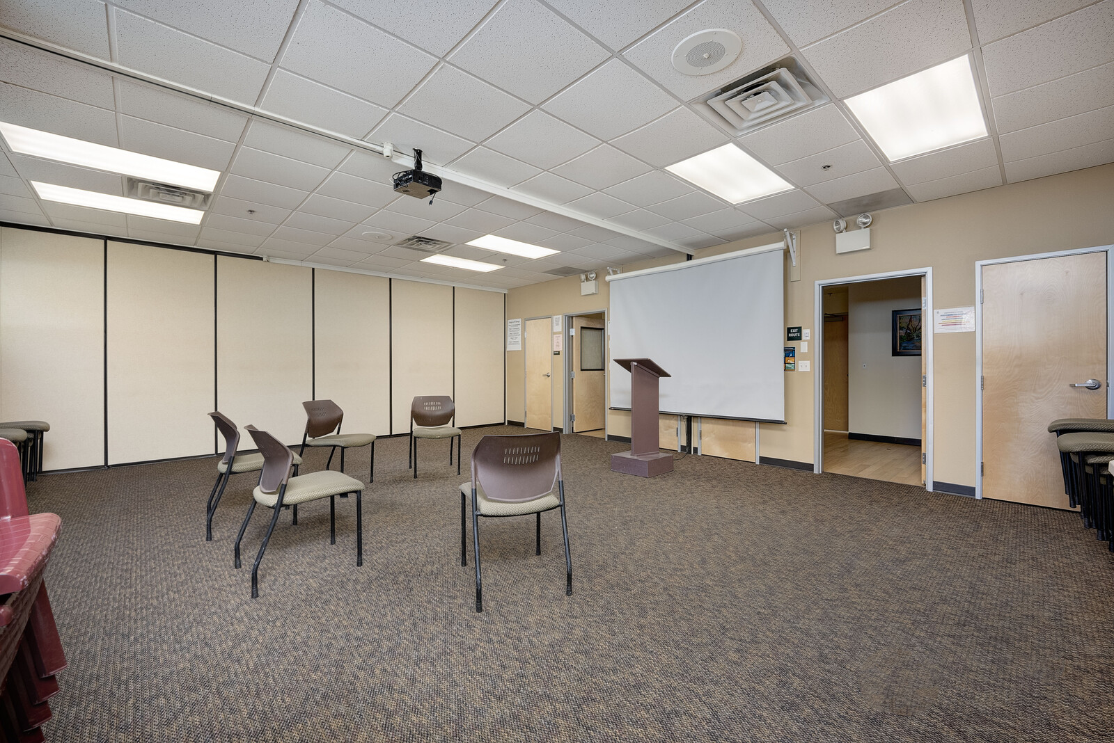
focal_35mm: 14
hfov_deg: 104.2
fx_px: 433
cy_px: 372
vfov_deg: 81.3
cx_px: 557
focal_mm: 14
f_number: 8
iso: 500
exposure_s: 1/8
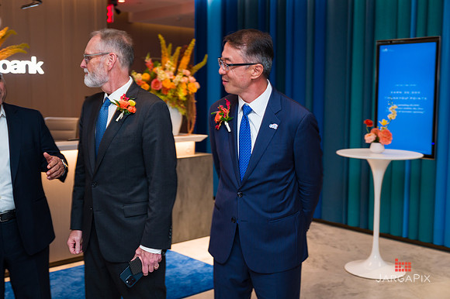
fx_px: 530
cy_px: 145
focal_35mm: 42
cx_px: 232
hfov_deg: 46.0
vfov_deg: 31.5
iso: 800
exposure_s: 1/160
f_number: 3.2
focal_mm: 41
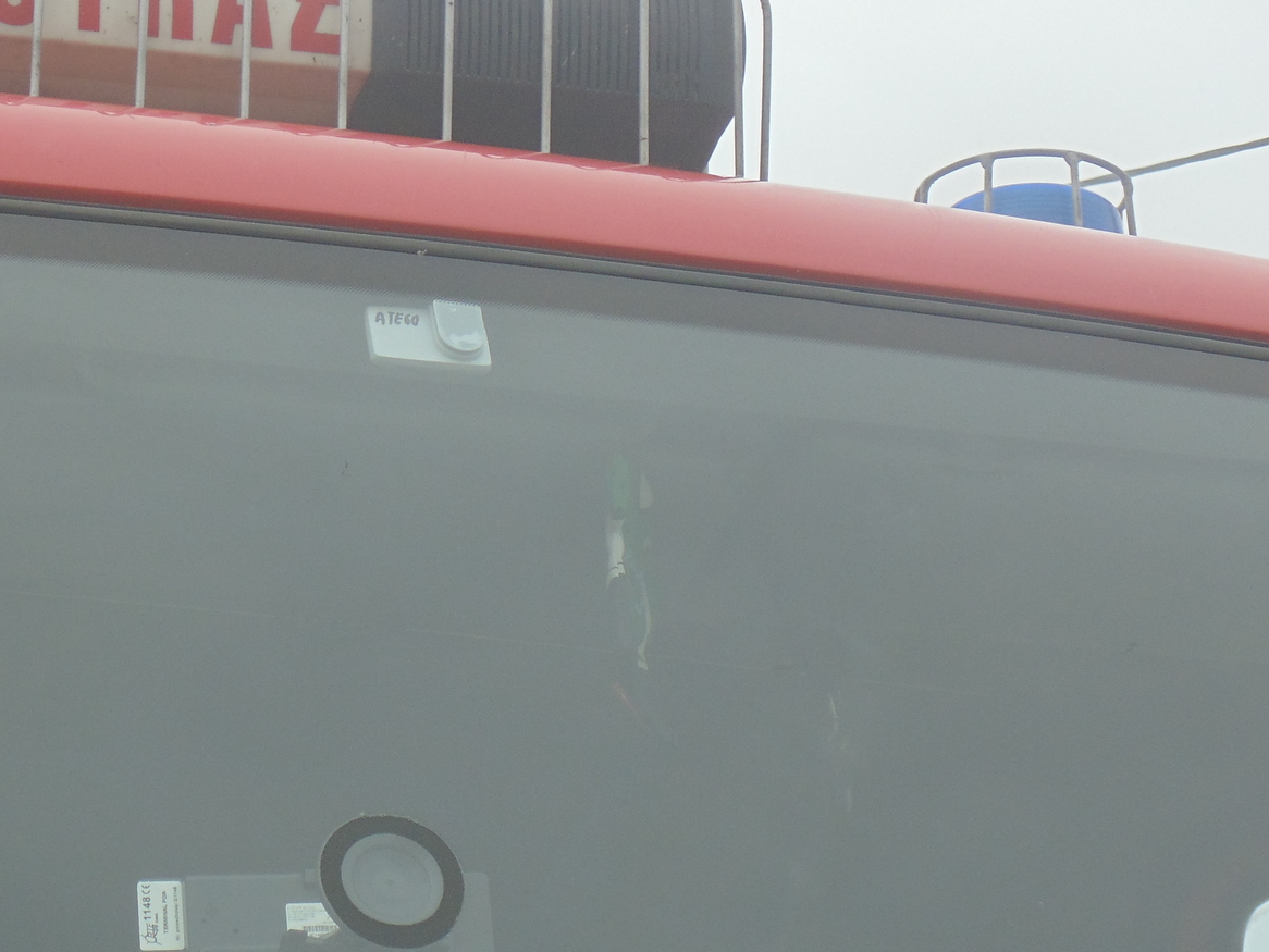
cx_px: 273
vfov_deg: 13.8
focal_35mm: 107
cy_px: 756
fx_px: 3923
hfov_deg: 18.2
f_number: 4.1
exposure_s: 1/320
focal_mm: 11.7
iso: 80
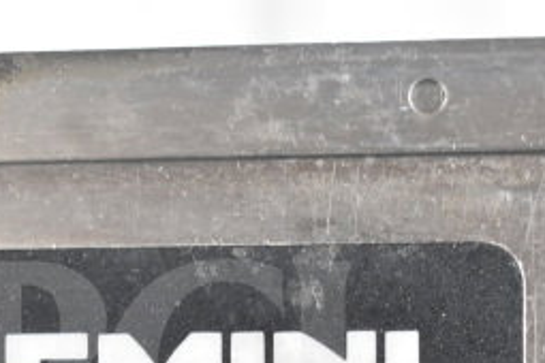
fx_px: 1847
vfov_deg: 11.0
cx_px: 160
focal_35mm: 122
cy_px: 430
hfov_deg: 16.7
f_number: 4.5
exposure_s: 1/50
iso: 4000
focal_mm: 34
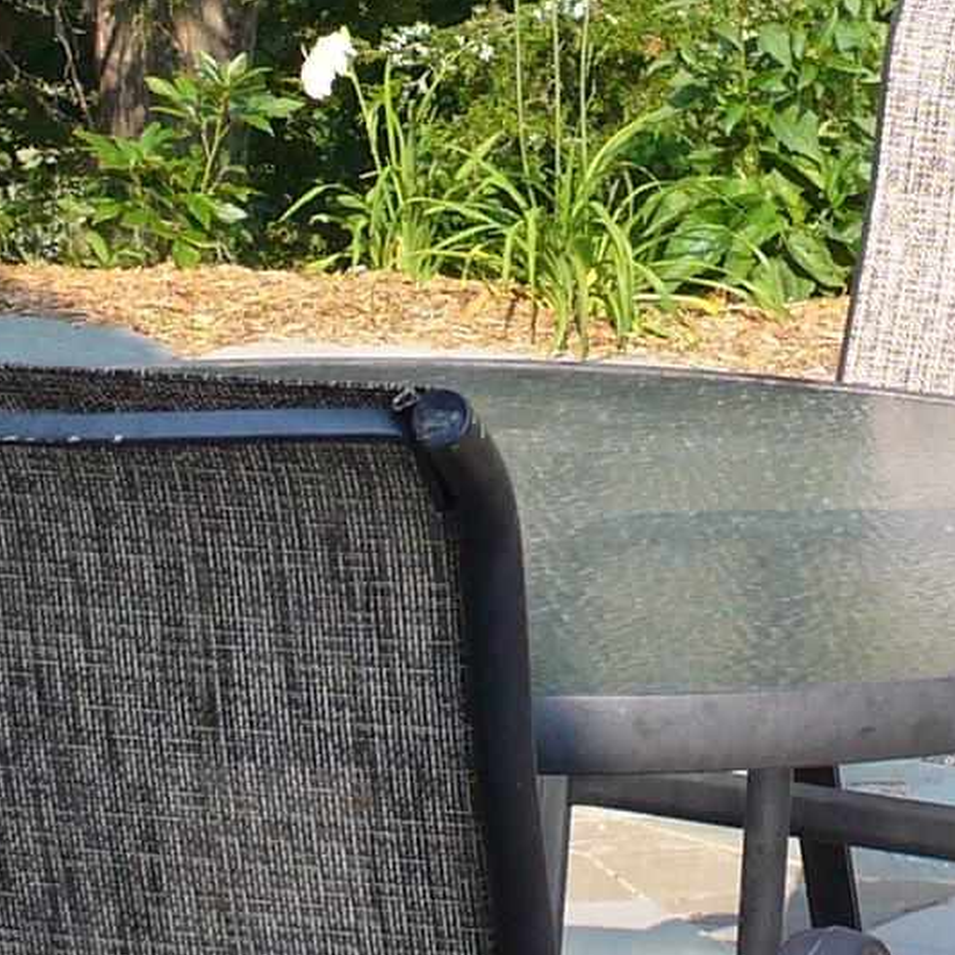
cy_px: 50
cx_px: 890
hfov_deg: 10.0
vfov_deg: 10.0
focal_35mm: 173
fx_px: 5400
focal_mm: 6.1
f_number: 5.6
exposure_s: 1/125
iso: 80
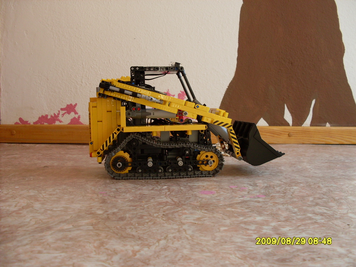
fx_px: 391
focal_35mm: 38
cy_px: 134
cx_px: 178
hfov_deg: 49.0
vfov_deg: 37.7
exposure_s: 1/90
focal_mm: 6.3
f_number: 2.8
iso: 100
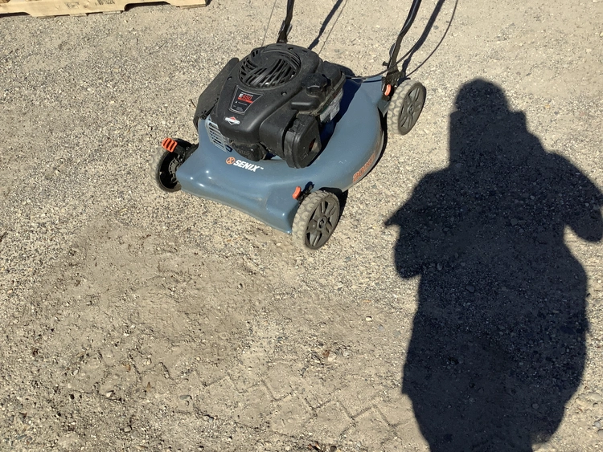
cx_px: 302
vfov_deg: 45.5
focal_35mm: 31
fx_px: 540
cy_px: 226
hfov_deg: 58.3
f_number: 2.4
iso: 25
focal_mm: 3.3
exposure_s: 1/2203
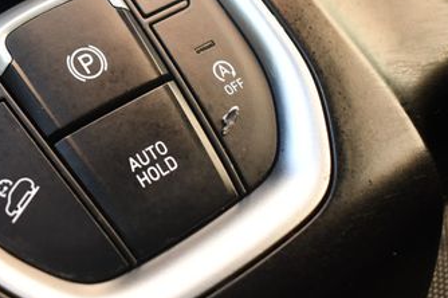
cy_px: 114
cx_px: 51
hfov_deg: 27.5
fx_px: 883
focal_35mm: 71
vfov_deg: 19.1
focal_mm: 25
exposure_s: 1/250
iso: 800
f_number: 4
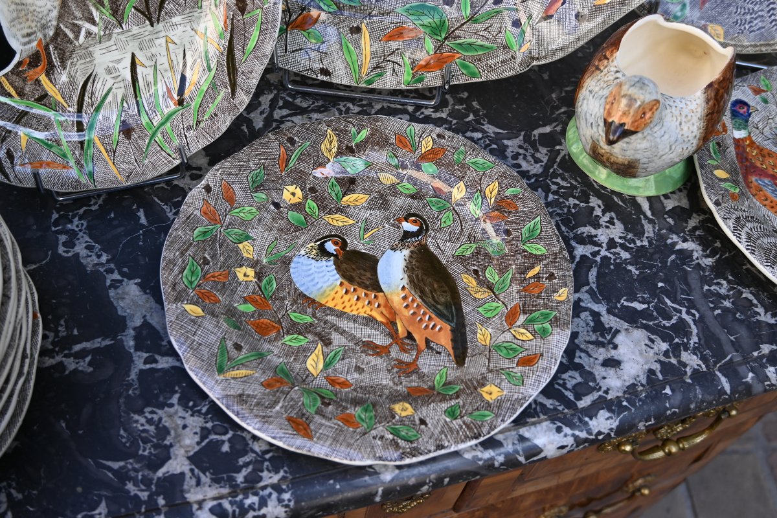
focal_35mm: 35
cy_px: 259
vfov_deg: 37.6
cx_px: 388
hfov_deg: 54.1
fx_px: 761
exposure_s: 1/250
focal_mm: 23.5
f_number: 4
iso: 200
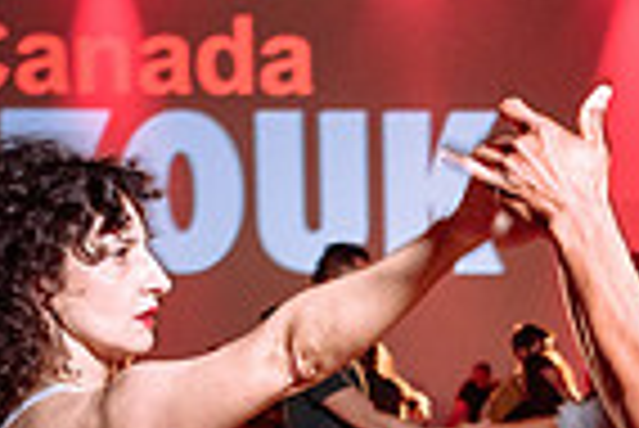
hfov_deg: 18.2
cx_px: 606
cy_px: 633
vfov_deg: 11.9
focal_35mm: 110
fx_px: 1954
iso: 800
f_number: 2.8
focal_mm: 24
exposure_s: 1/60
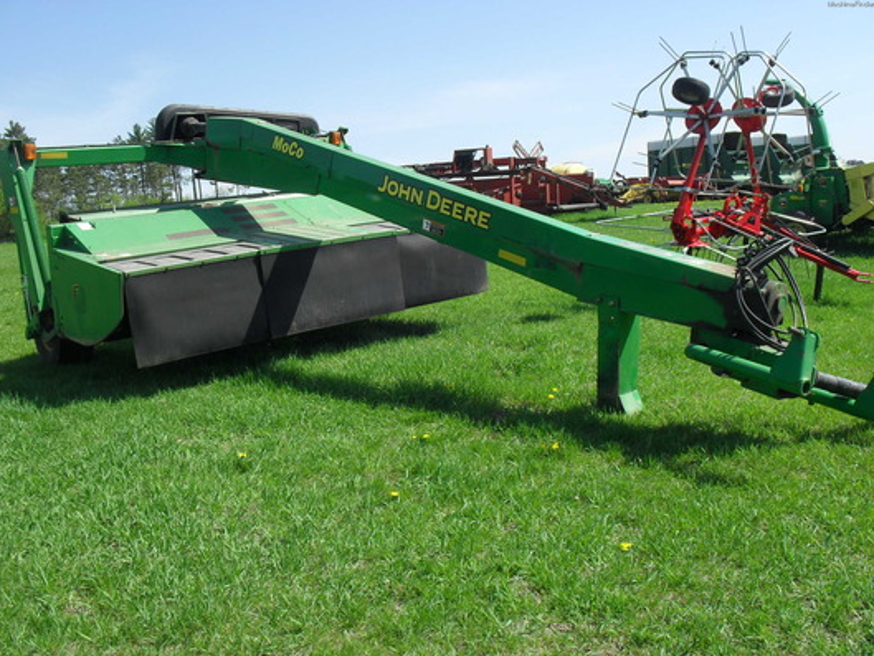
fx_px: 909
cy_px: 334
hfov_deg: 51.3
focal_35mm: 36
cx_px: 439
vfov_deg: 39.7
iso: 100
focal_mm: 6.3
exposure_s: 1/125
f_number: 8.4
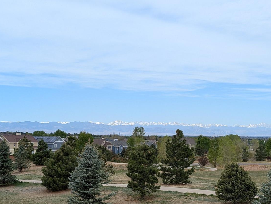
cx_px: 144
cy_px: 142
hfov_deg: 27.7
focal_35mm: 70
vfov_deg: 21.0
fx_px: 549
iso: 27
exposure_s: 1/1095
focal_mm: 6.9
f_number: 1.68
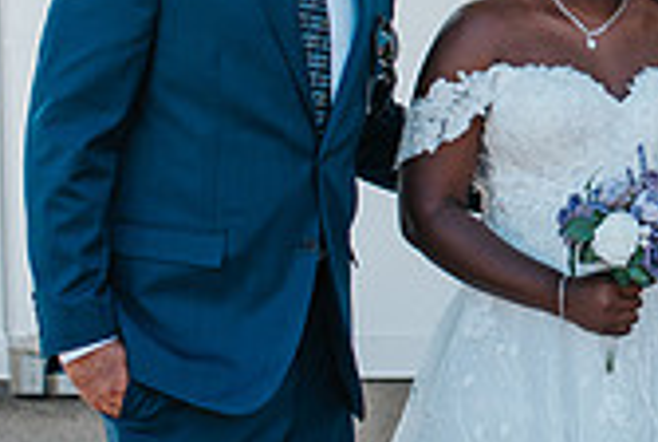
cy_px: 110
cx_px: 680
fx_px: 2527
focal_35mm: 138
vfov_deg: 10.0
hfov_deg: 14.6
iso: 100
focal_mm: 35
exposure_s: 1/640
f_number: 2.8
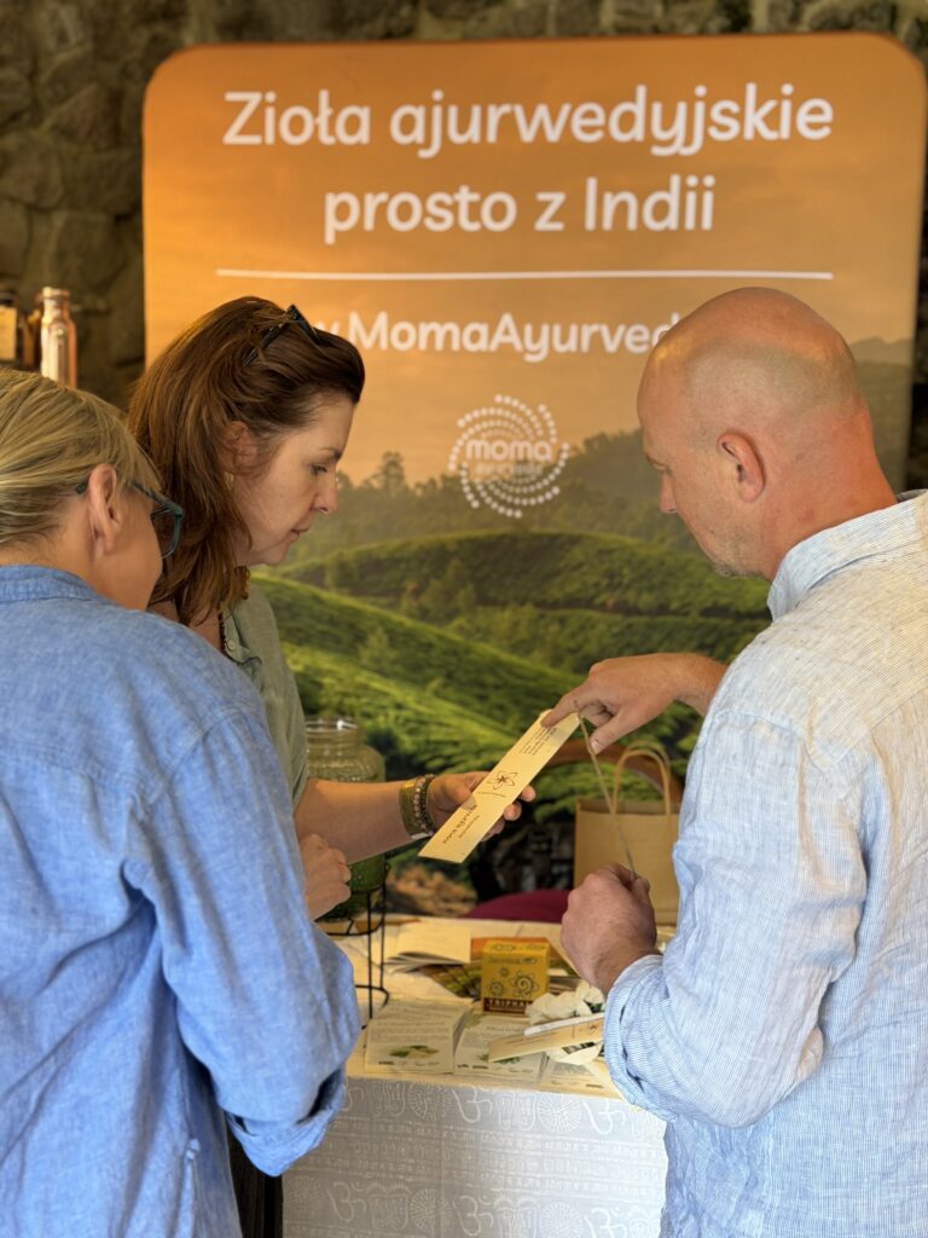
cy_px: 619
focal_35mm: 48
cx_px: 464
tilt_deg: -5.3
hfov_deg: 30.3
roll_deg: -1.3
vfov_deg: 39.7
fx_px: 1716
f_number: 1.78
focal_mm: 6.76
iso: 250
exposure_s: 1/33
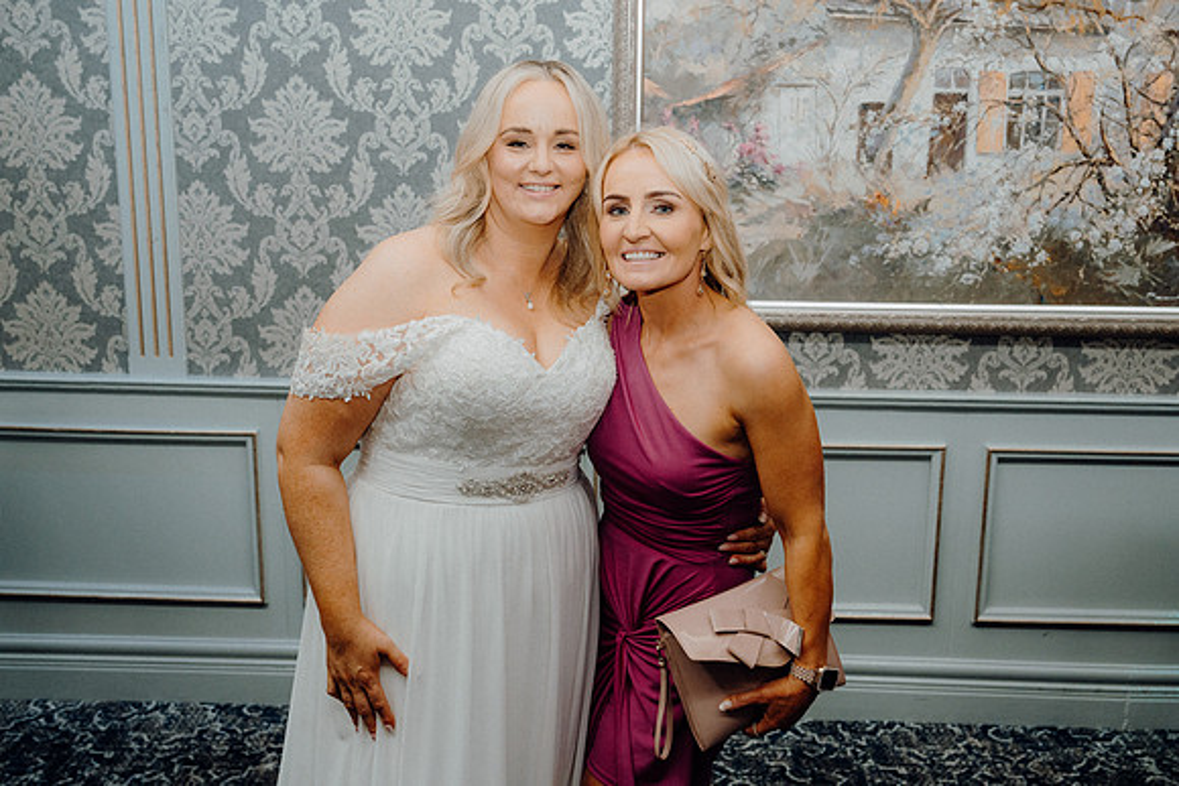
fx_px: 1277
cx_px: 590
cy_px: 393
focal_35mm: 39
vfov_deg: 34.2
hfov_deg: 49.5
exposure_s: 1/160
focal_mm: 39
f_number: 5
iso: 2500
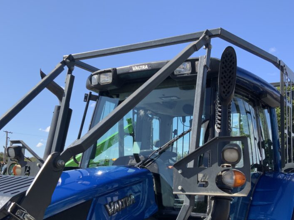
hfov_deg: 44.8
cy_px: 145
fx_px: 357
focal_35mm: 42
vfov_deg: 34.1
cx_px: 156
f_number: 1.8
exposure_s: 1/1076
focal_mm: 3
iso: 16
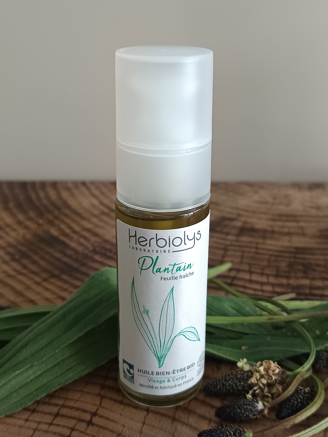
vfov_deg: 71.6
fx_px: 303
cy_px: 218
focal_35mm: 24
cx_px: 164
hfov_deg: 56.8
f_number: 1.7
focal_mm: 5.31
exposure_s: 1/50
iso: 712
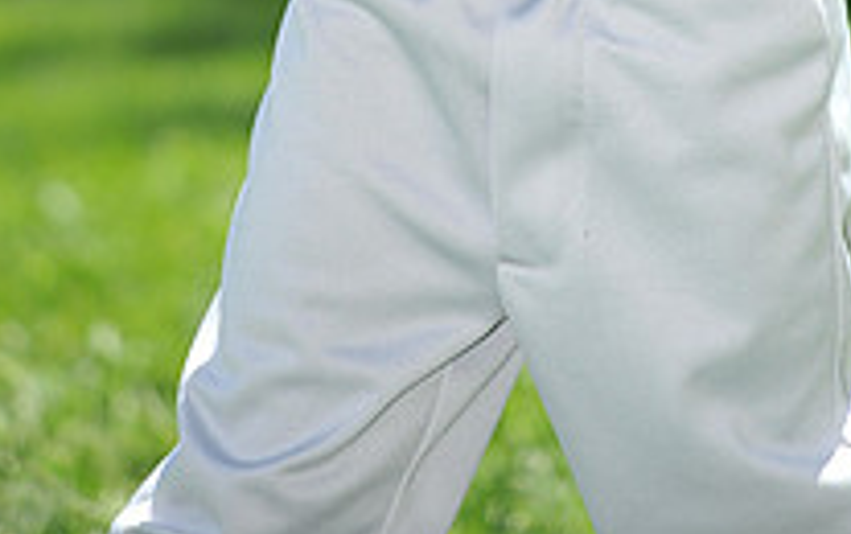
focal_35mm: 319
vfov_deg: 4.1
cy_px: -620
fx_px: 7408
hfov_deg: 6.6
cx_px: 588
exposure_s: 1/1000
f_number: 4
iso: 200
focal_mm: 112
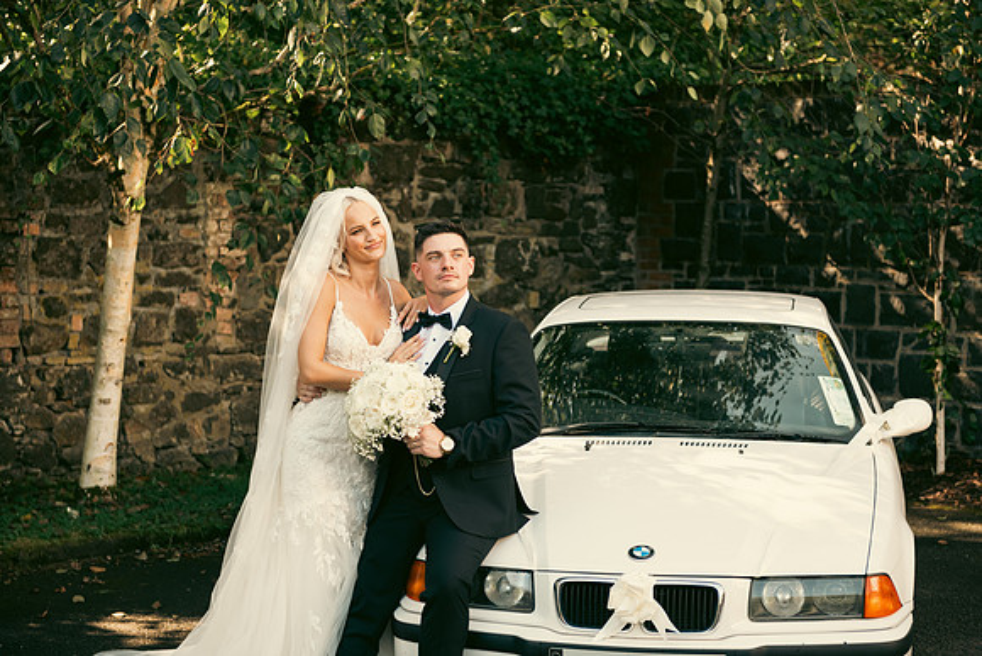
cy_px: 328
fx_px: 1910
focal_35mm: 70
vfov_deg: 19.5
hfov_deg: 28.8
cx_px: 491
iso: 160
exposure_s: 1/200
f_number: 3.5
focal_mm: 70
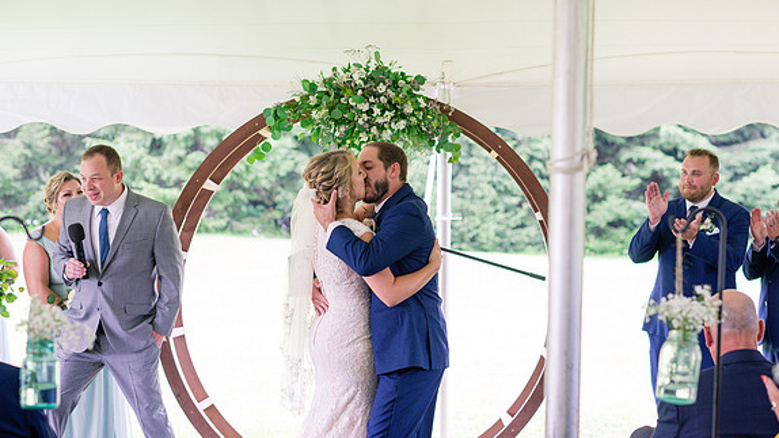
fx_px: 1859
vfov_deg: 13.4
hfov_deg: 23.7
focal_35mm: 90
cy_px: 191
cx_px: 392
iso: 500
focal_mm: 85
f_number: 3.2
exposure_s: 1/250
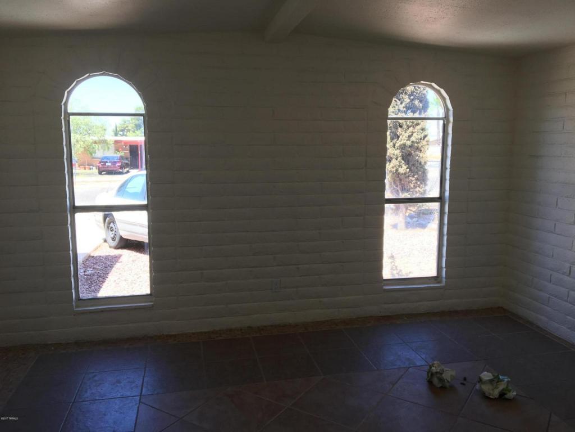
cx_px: 288
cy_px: 216
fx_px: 482
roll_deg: +0.2
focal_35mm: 29
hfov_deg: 61.7
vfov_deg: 48.2
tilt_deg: -7.8
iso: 25
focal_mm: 4.15
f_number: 2.2
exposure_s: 1/120
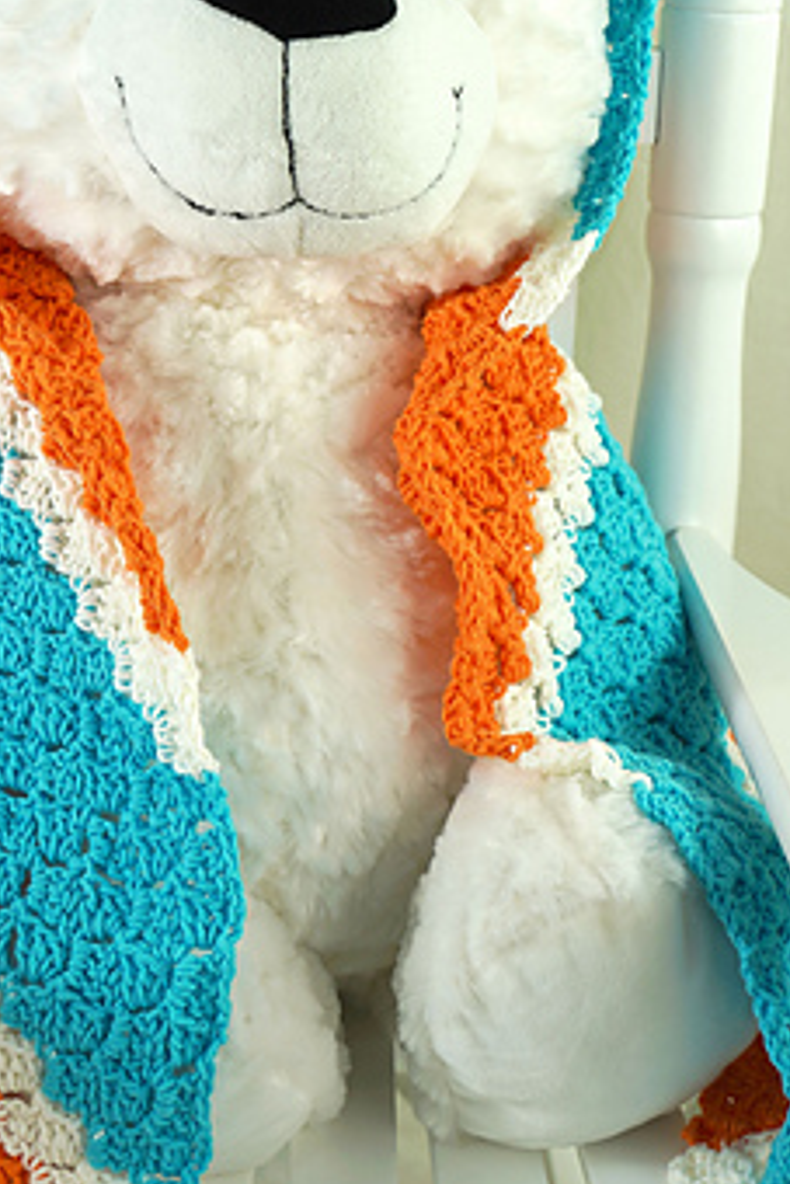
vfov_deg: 31.2
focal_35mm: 64
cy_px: 400
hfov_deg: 21.2
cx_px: 256
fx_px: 2104
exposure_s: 1/80
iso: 100
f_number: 5
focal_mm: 34
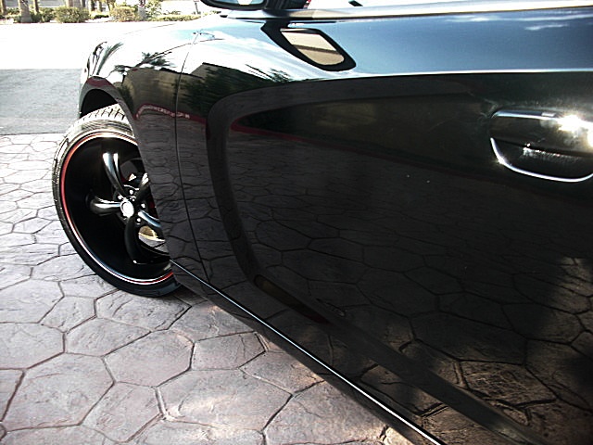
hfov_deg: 51.4
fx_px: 617
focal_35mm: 36
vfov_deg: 39.7
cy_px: 222
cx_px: 296
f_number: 2.8
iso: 100
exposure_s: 1/125
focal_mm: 6.3
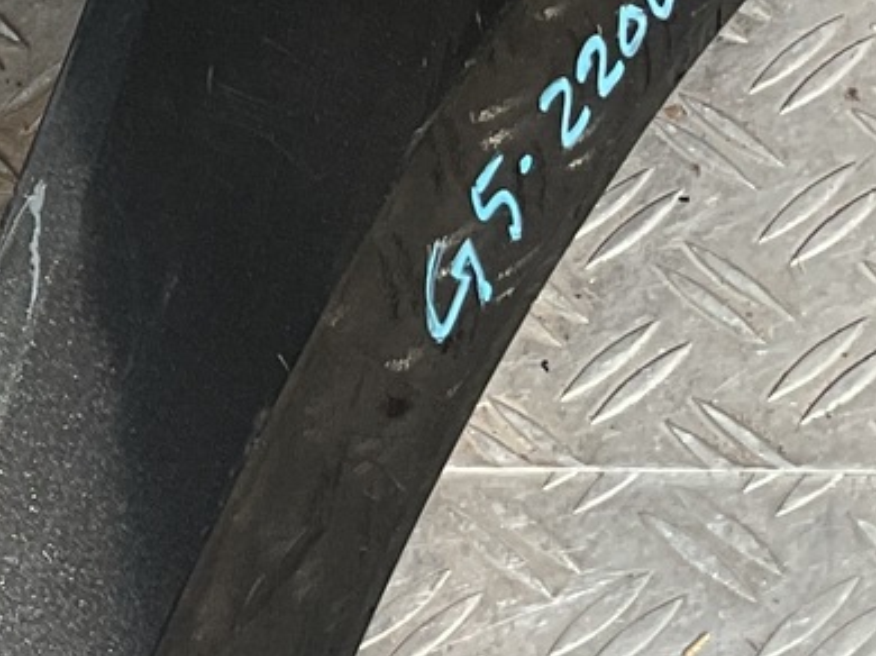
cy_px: -70
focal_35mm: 150
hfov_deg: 11.1
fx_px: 3794
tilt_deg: -46.8
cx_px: -1204
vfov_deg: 9.8
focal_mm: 3
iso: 16
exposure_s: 1/375
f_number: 1.8
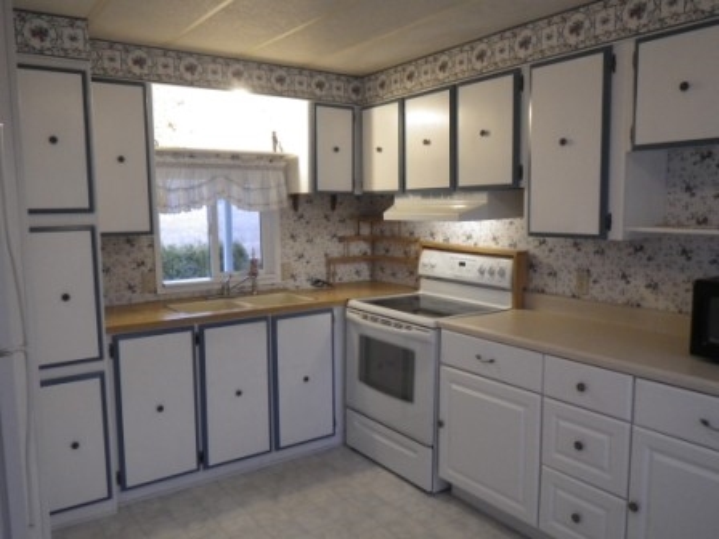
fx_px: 582
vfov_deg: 49.7
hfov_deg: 63.4
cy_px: 270
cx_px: 360
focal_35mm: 28
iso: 320
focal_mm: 5
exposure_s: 1/50
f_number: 3.5
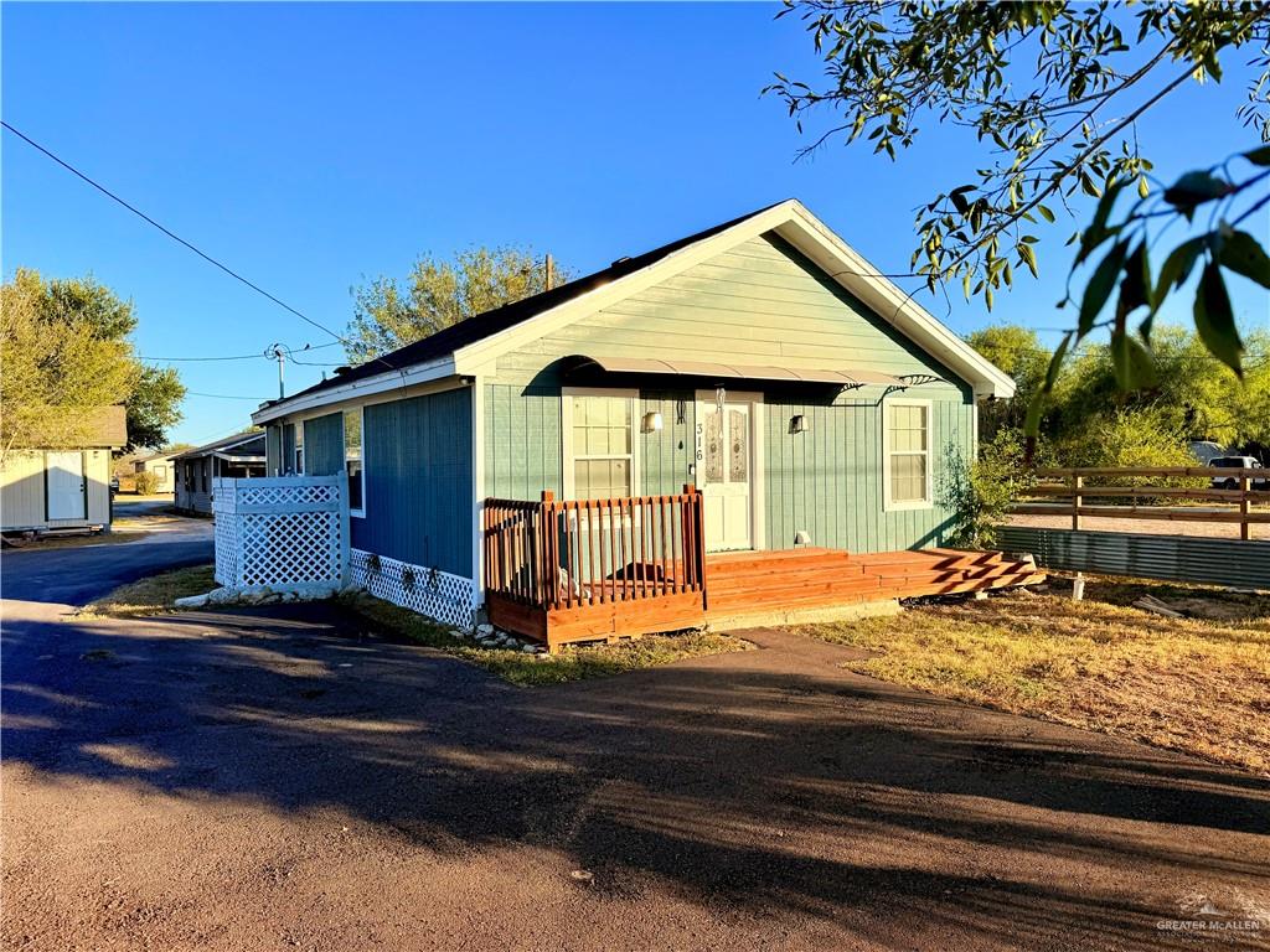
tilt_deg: -0.1
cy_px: 476
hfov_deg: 71.6
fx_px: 881
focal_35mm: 24
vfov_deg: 56.8
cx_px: 635
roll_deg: +1.6
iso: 80
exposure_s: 1/3279
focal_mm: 6.76
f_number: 1.78
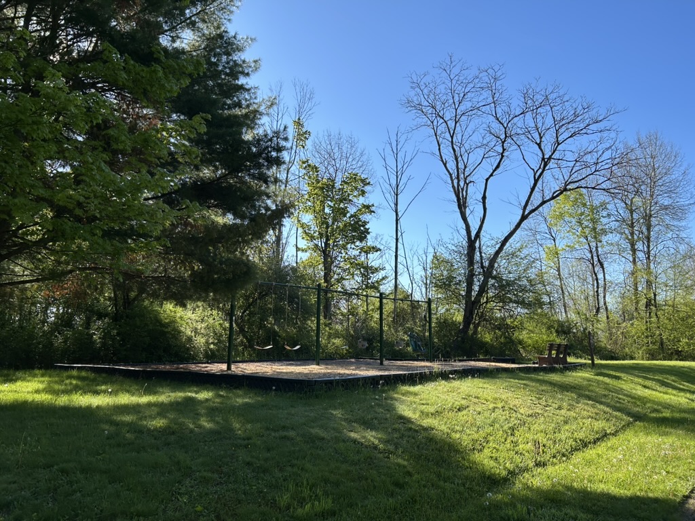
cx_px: 348
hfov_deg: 67.3
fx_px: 522
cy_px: 260
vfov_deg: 53.1
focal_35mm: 26
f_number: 1.5
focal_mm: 5.7
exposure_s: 1/2123
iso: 50
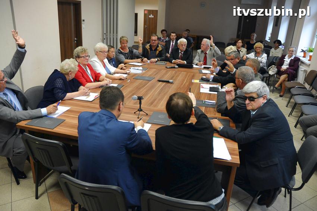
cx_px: 158
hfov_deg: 67.4
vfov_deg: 47.8
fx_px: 238
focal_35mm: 27
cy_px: 106
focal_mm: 18
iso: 1250
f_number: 4.5
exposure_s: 1/80
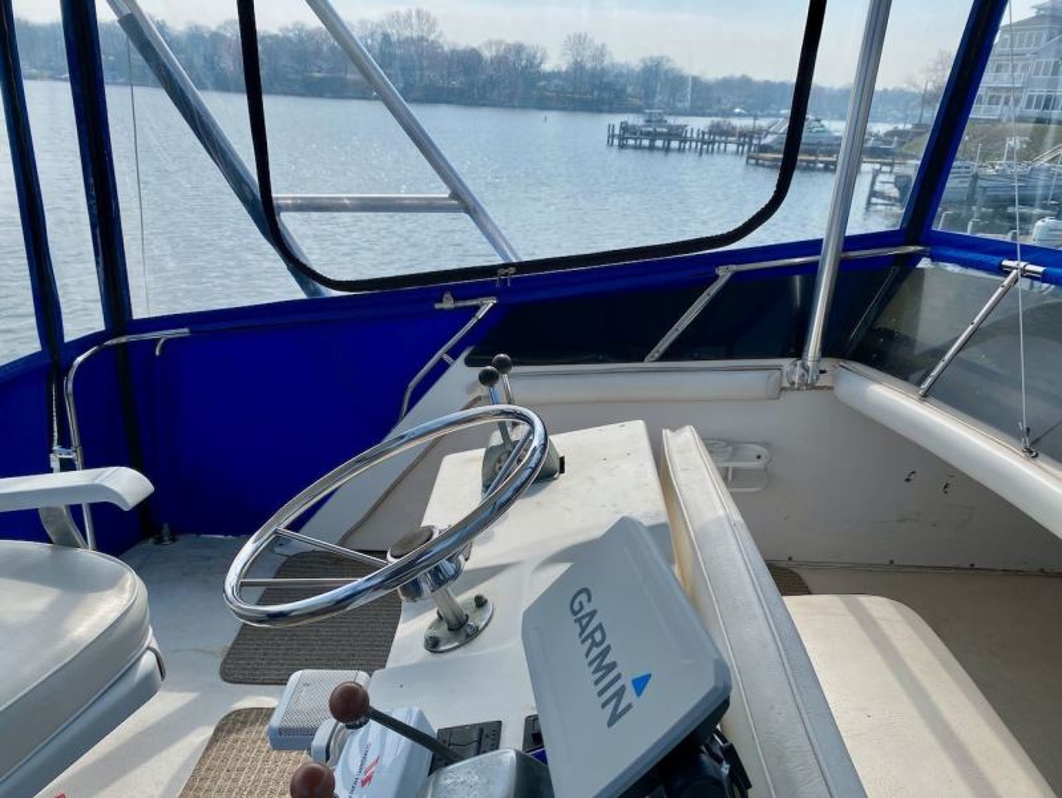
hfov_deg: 67.3
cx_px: 531
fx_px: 798
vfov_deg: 53.1
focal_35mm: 26
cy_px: 399
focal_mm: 4.25
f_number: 1.8
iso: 32
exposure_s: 1/3049
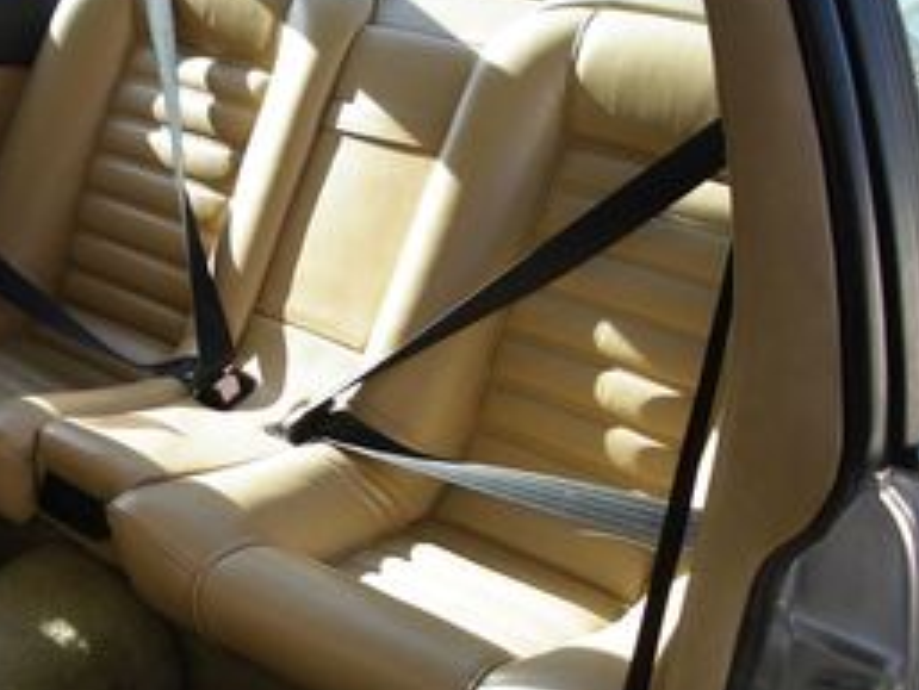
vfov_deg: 29.7
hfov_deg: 38.5
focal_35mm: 49
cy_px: 372
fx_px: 1301
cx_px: 322
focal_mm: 5.8
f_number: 2.6
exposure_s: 1/200
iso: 80
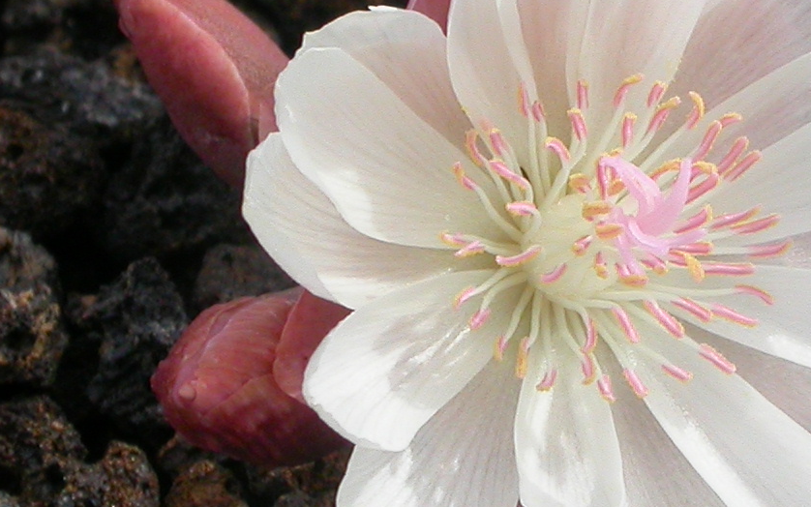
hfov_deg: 6.1
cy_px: 99
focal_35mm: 345
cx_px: 672
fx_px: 7626
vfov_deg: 3.8
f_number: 7.9
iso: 100
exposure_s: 1/280
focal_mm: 24.9
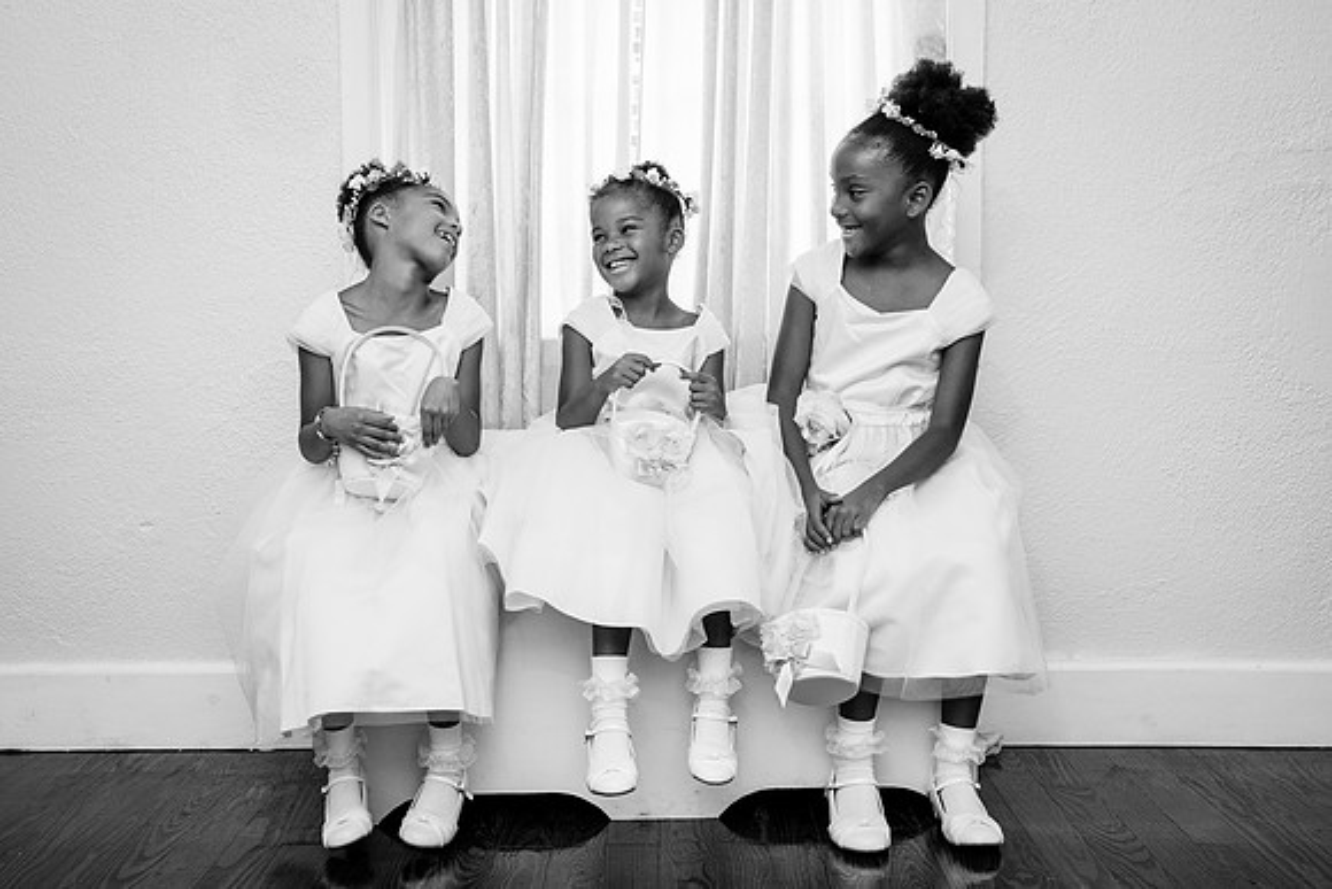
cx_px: 667
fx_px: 1746
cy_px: 468
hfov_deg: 41.8
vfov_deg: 28.6
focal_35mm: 47
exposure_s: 1/160
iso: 1250
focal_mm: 39
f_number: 6.3
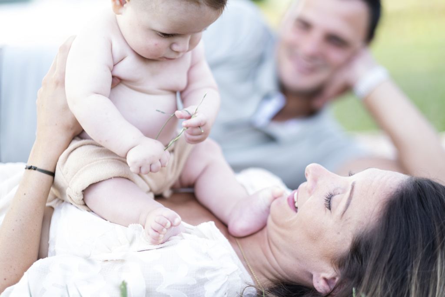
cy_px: 148
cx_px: 222
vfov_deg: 16.3
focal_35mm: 84
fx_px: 1038
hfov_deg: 24.2
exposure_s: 1/500
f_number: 1.4
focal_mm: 56
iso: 80
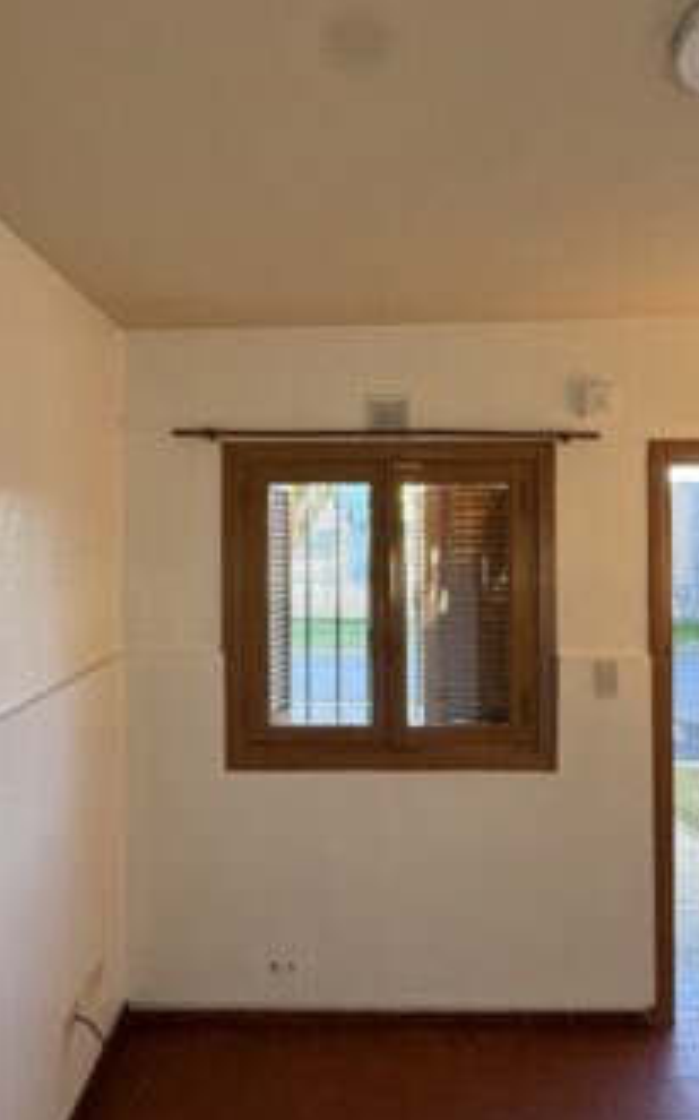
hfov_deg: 46.0
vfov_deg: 68.3
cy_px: 523
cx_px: 350
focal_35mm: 27
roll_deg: +0.1
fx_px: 824
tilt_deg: +4.3
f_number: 2.2
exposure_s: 1/99
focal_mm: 2.22
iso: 160
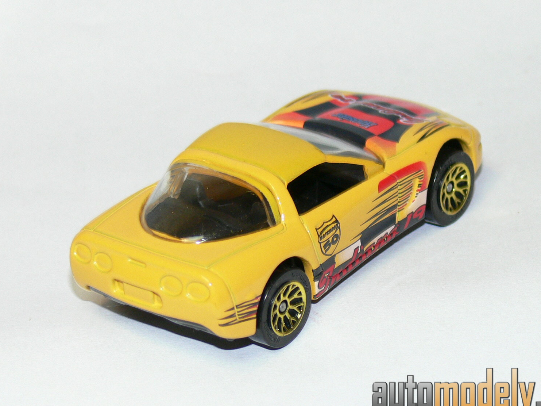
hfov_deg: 11.1
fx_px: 2782
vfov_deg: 8.3
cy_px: 204
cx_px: 288
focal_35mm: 178
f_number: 3.2
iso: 100
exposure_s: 1/30
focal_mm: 22
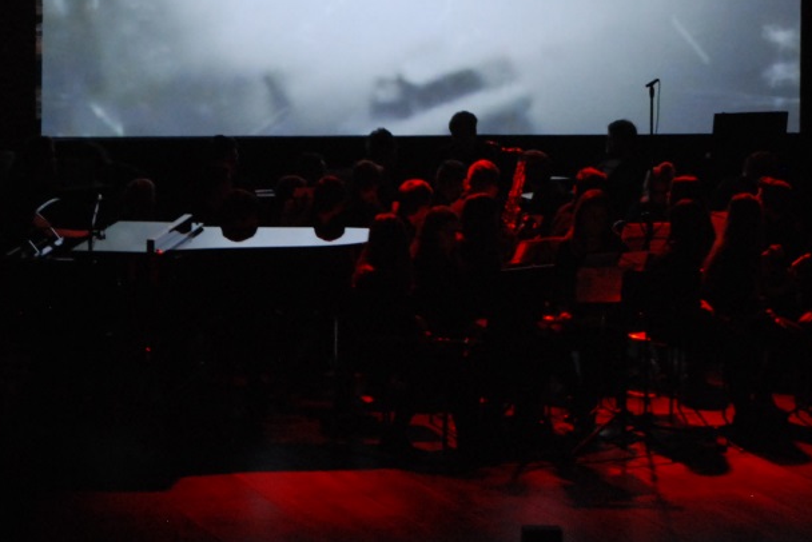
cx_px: 640
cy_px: 52
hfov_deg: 14.4
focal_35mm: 142
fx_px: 3204
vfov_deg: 9.6
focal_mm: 48
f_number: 4
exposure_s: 1/8
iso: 800
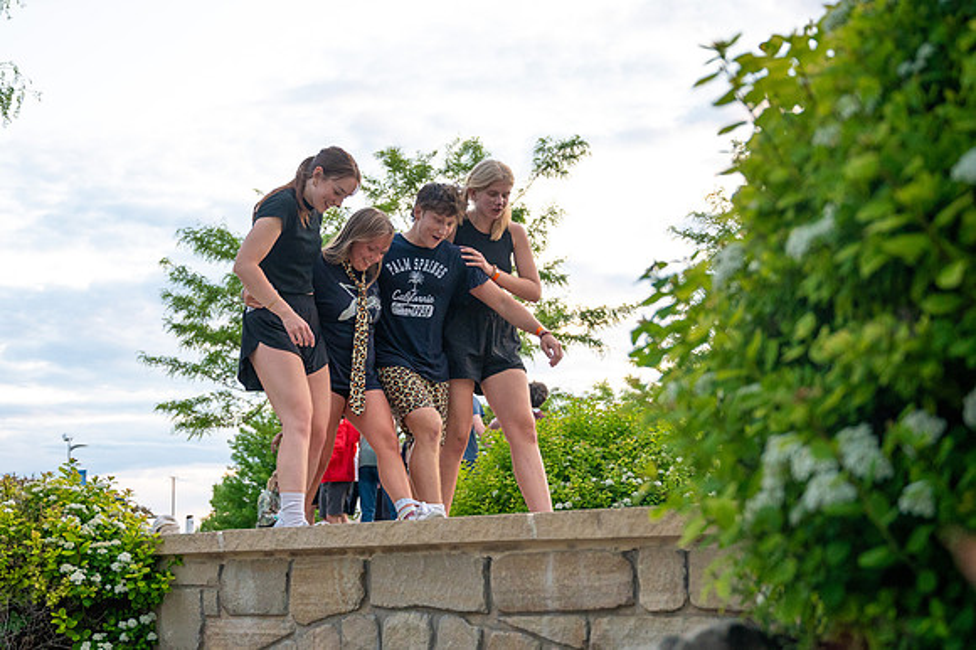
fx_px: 1269
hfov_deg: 41.9
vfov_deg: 28.7
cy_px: 355
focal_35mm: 47
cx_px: 390
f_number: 4
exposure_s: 1/500
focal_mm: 39
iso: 1600
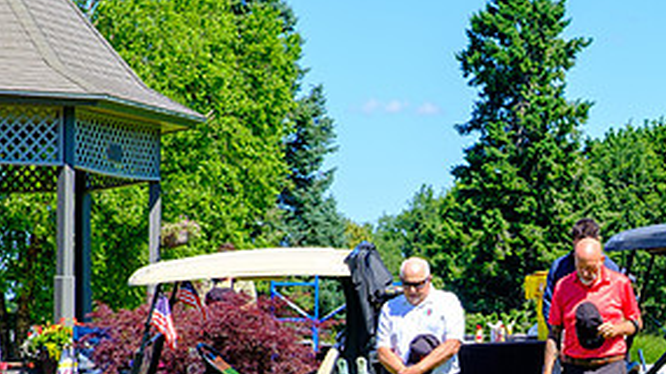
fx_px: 3124
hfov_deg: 12.0
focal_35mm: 177
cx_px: 671
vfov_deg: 6.8
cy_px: 372
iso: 200
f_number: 8
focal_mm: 55
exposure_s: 1/250
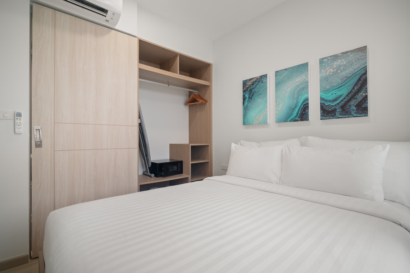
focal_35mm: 16
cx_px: 205
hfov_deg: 96.8
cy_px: 136
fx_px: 182
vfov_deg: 73.7
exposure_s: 1/4
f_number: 7.1
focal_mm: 16
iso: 400
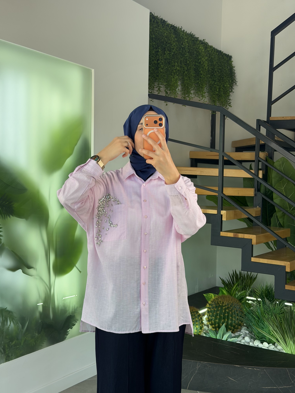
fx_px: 545
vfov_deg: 39.7
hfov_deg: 30.3
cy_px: 196
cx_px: 148
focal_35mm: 48
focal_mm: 6.76
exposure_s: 1/185
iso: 64
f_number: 1.78
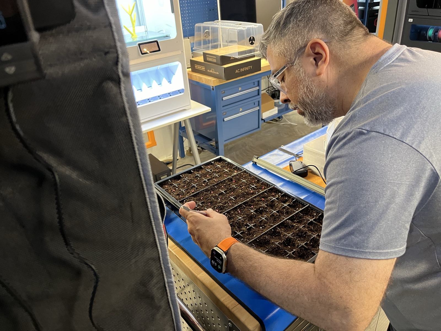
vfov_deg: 53.1
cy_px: 166
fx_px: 331
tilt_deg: -29.7
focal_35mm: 26
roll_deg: +4.4
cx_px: 220
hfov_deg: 67.3
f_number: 1.6
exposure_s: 1/60
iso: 400
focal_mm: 5.1
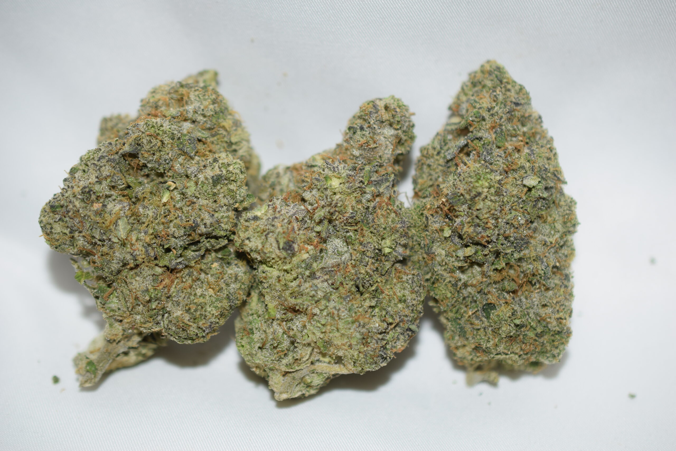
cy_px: 226
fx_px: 1127
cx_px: 338
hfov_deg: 33.4
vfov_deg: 22.6
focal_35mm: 60
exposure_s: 1/60
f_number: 3.2
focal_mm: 40
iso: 100
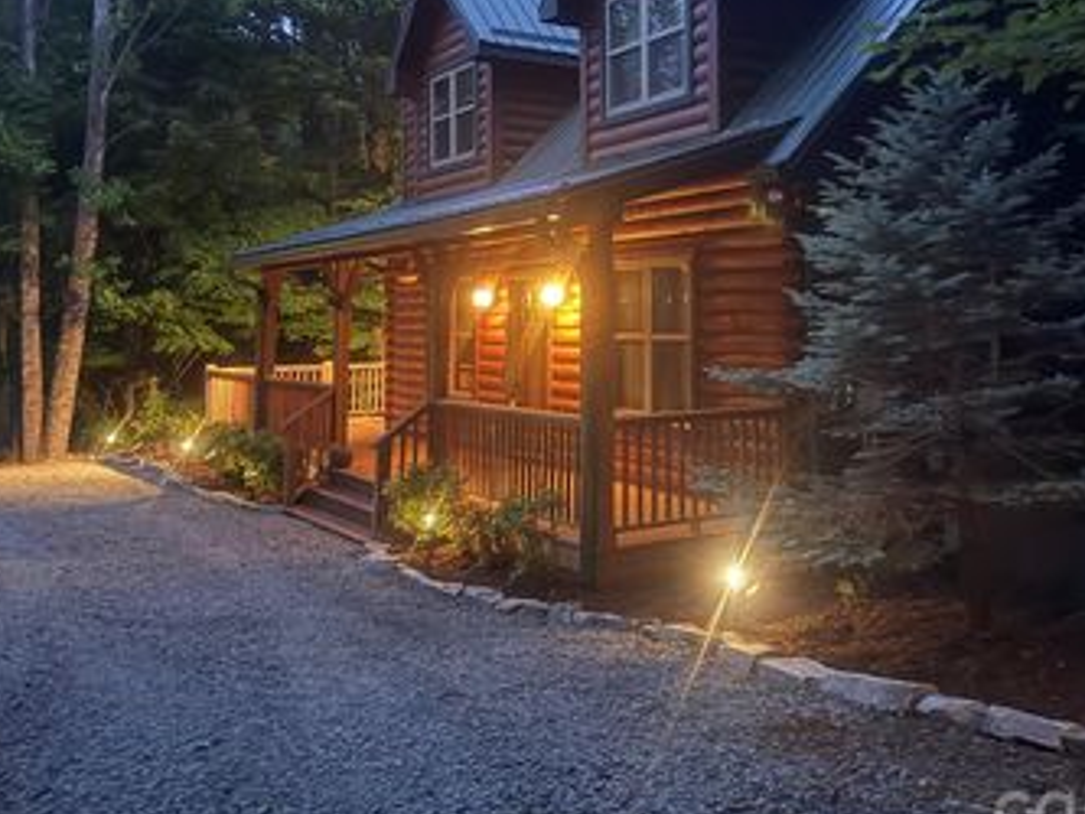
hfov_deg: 51.0
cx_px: 658
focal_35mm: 36
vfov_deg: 39.2
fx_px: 1129
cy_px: 262
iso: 1600
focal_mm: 6.76
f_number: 1.78
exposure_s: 1/9
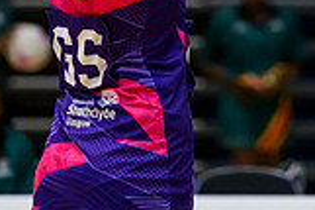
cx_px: 363
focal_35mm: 839
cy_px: -228
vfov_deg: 1.6
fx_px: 7334
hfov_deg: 2.5
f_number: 3.5
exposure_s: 1/1000
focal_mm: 200
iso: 5000
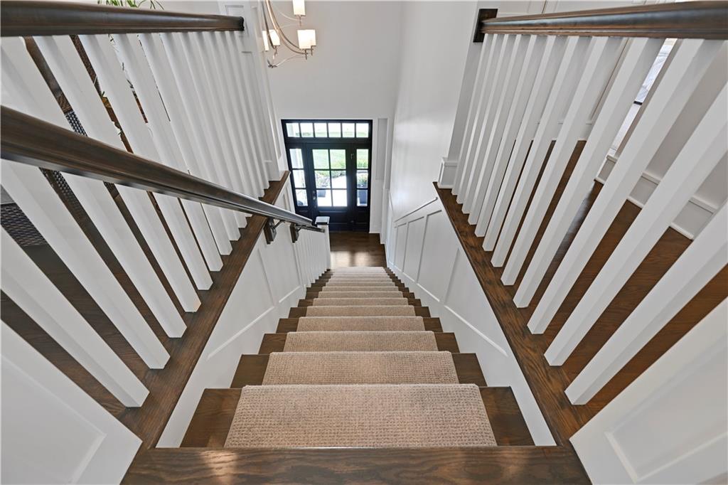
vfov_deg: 81.2
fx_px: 283
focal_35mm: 14
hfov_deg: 104.3
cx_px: 364
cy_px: 242
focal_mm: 14
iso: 100
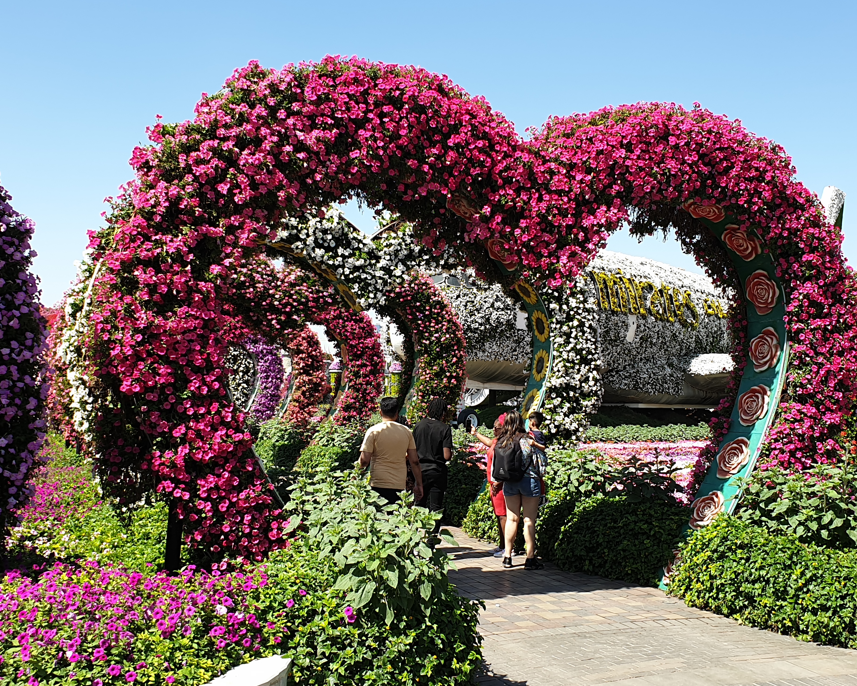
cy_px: 340
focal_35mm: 28
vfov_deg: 51.5
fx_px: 710
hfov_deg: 62.2
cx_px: 451
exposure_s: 1/909
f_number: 2.4
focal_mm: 4.3
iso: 50
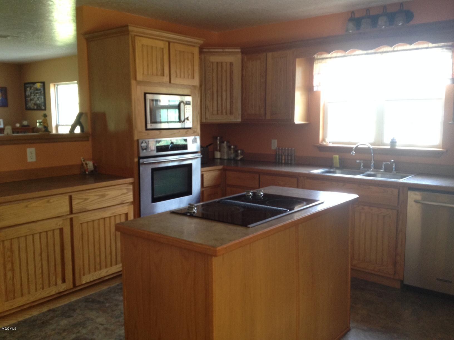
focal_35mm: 35
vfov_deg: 40.7
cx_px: 227
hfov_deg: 52.6
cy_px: 170
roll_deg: -0.5
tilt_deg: -9.6
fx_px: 459
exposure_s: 1/20
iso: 100
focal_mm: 4.28
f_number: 2.4
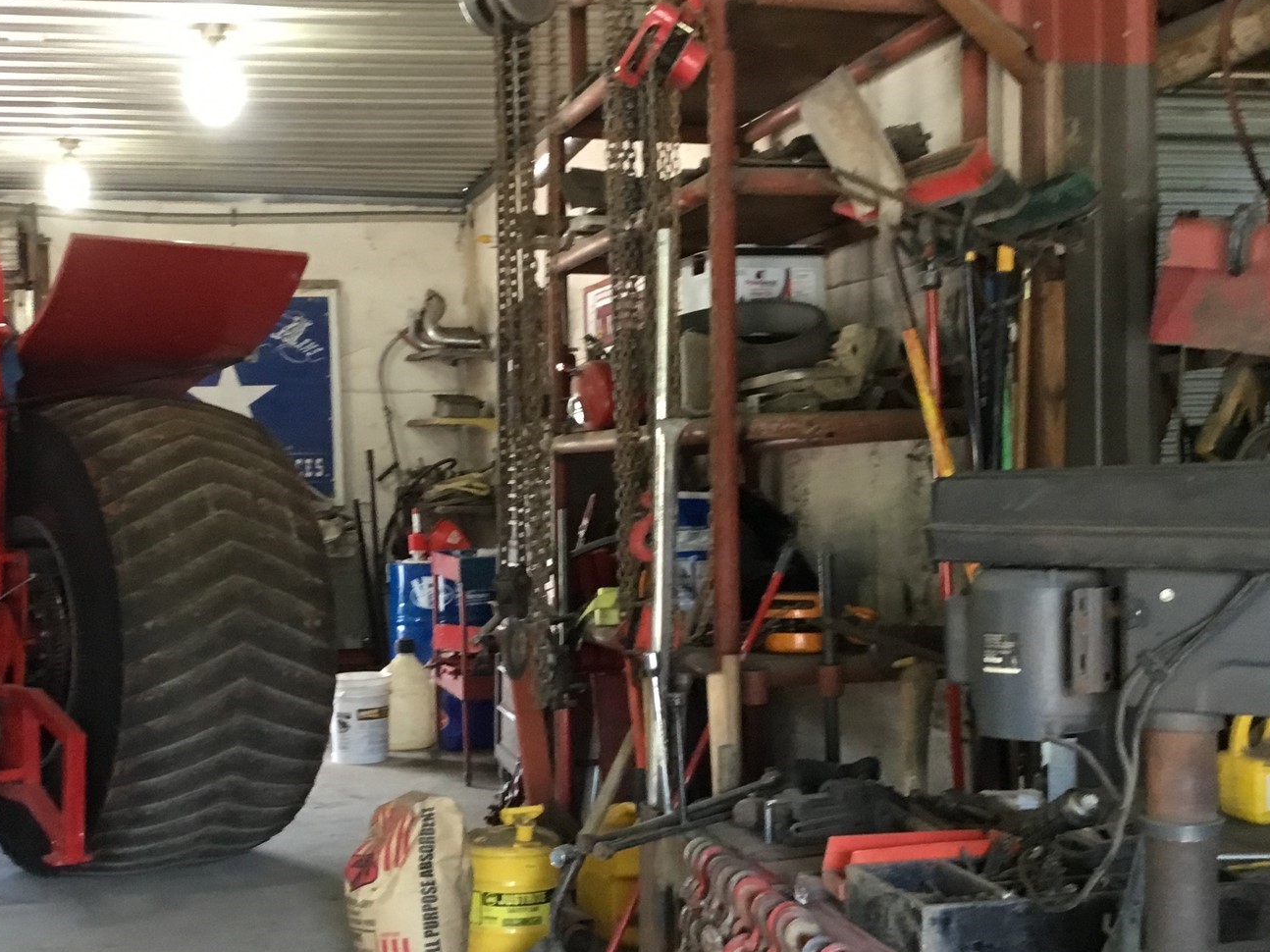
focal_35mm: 46
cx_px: 571
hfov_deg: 41.2
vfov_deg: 31.5
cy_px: 490
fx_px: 1687
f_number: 2.4
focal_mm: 3.3
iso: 125
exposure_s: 1/30
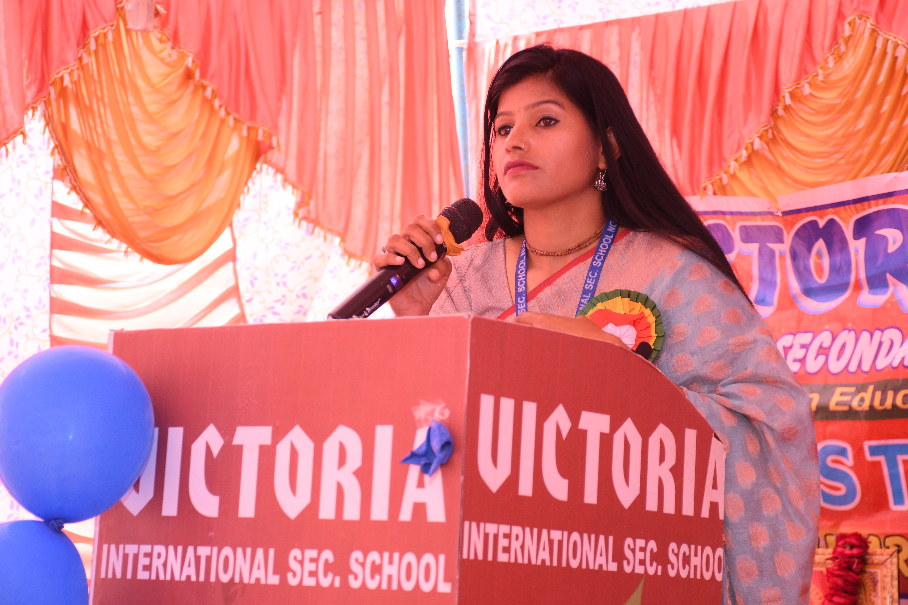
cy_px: 302
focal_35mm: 93
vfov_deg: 14.7
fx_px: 2345
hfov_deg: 21.9
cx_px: 454
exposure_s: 1/160
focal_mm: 62
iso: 500
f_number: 5
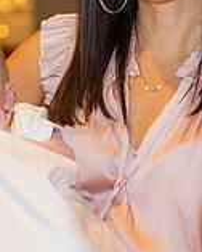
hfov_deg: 4.9
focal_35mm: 316
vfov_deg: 6.1
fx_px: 2357
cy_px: 172
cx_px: 162
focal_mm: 70
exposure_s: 1/100
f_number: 2.8
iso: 1000
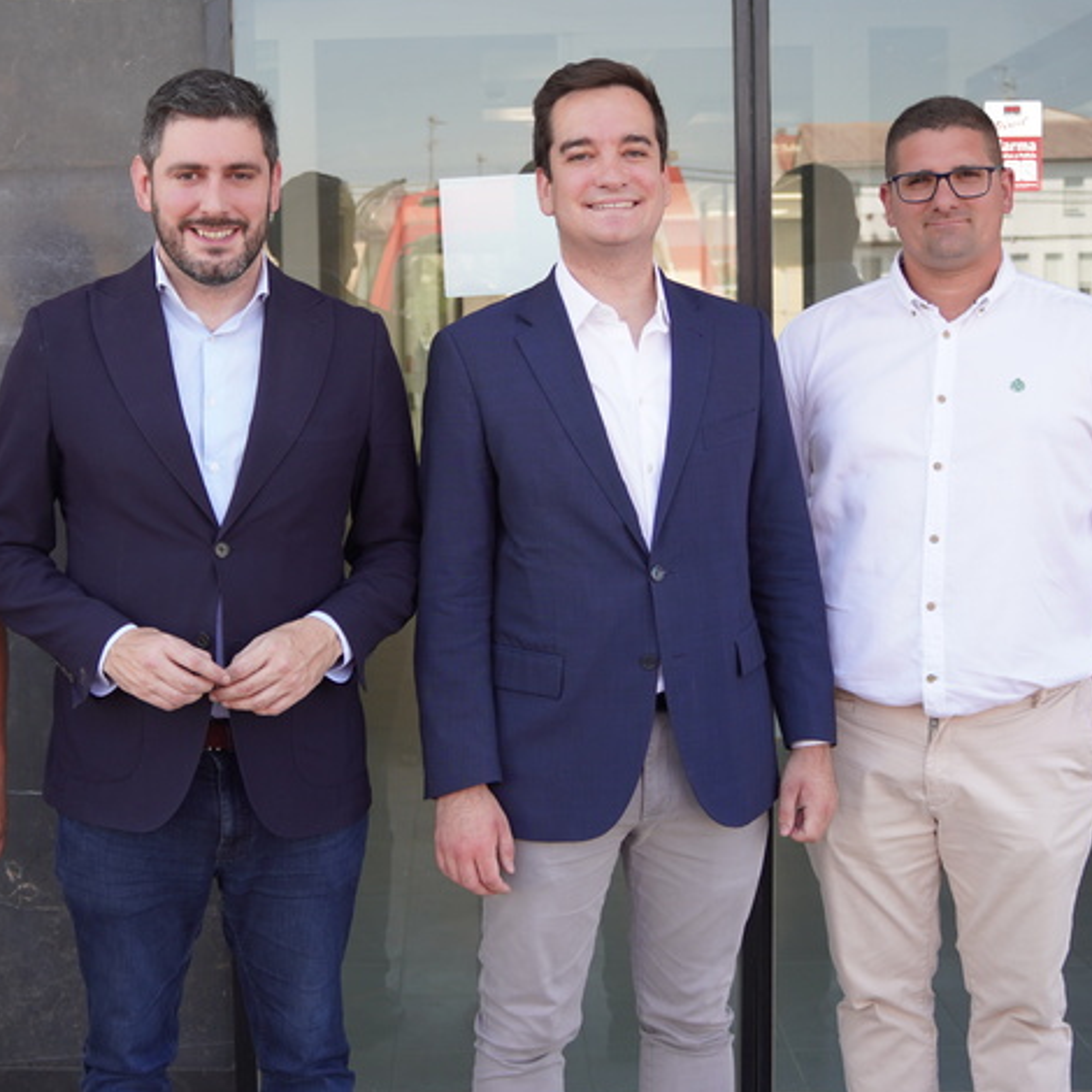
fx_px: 2034
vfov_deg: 30.0
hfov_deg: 29.8
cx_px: 344
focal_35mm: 57
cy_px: 527
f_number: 4
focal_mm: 28
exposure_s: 1/160
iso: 125
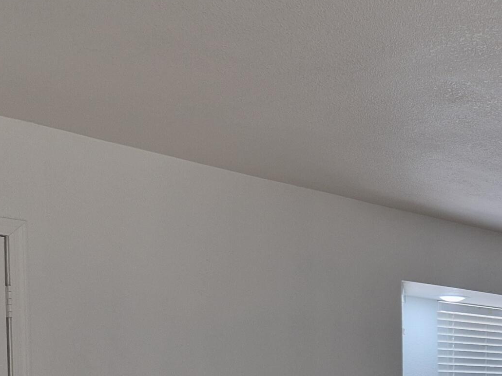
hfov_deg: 24.1
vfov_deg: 20.7
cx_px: 711
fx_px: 971
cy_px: 433
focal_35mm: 67
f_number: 1.8
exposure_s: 1/120
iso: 80
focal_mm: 5.4
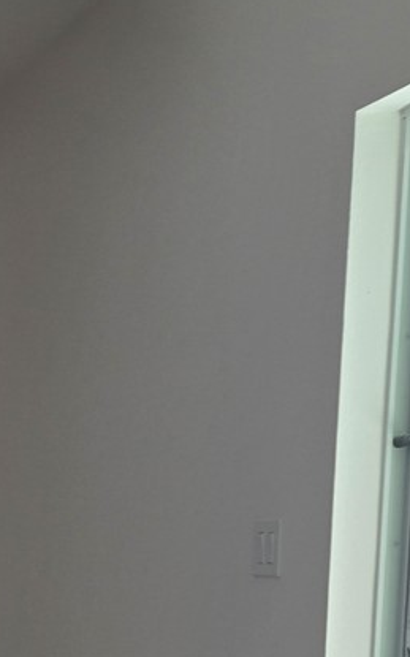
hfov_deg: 11.5
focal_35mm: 94
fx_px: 1682
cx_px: -575
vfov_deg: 20.8
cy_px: 754
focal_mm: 5.4
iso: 25
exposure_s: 1/353
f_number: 1.8
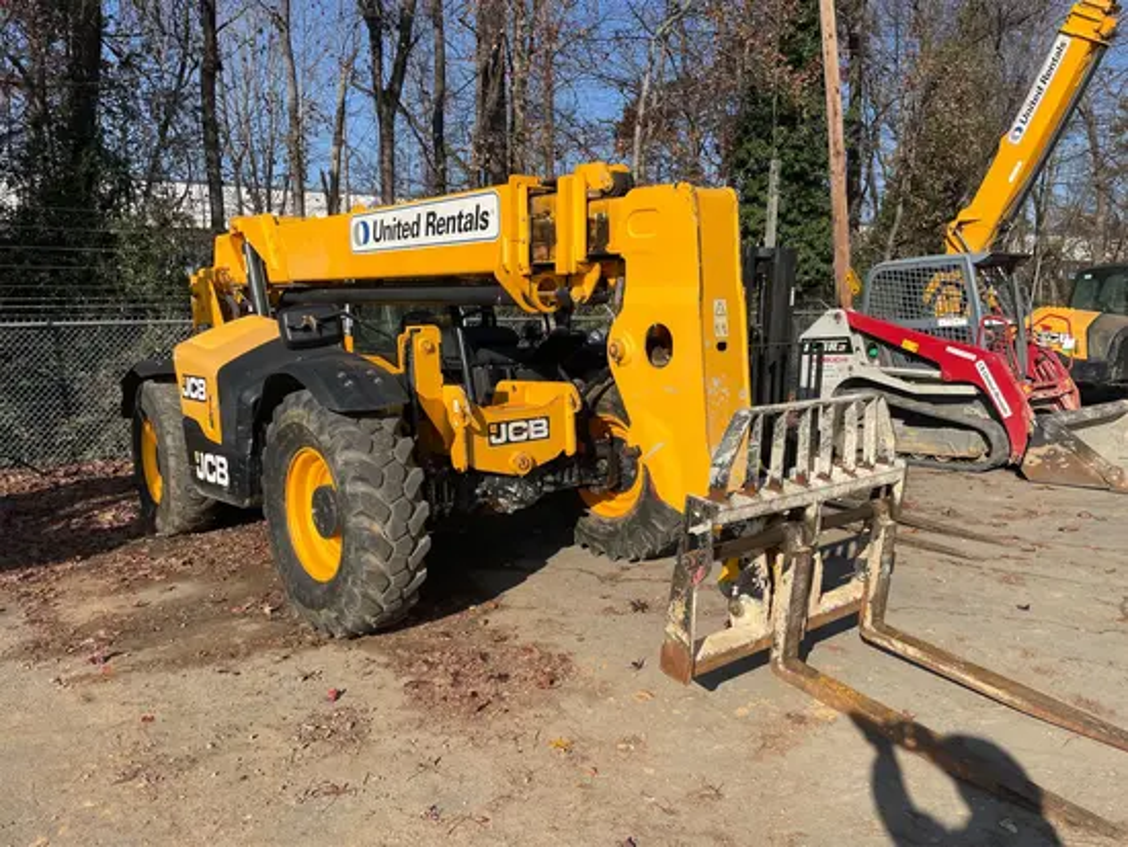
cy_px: 424
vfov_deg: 53.1
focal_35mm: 26
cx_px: 564
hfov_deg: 67.3
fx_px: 848
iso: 32
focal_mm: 4.2
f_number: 1.6
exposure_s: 1/3509
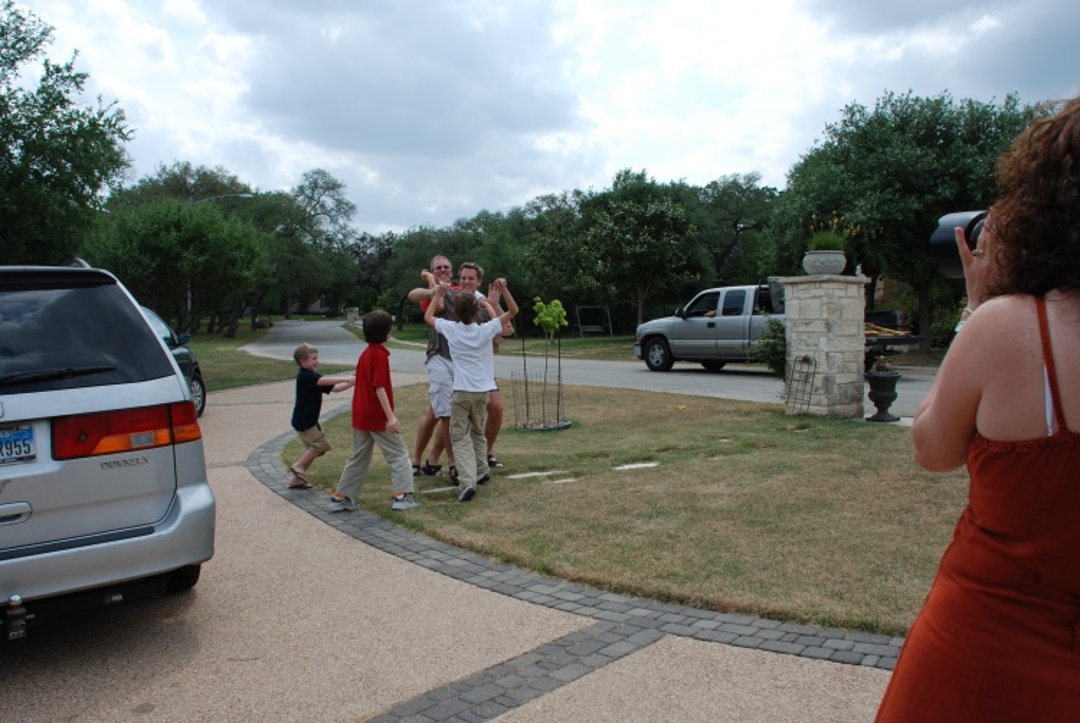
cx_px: 513
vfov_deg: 41.2
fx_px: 961
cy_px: 361
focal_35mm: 32
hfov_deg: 58.6
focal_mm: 20
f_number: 8
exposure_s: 1/250
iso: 100
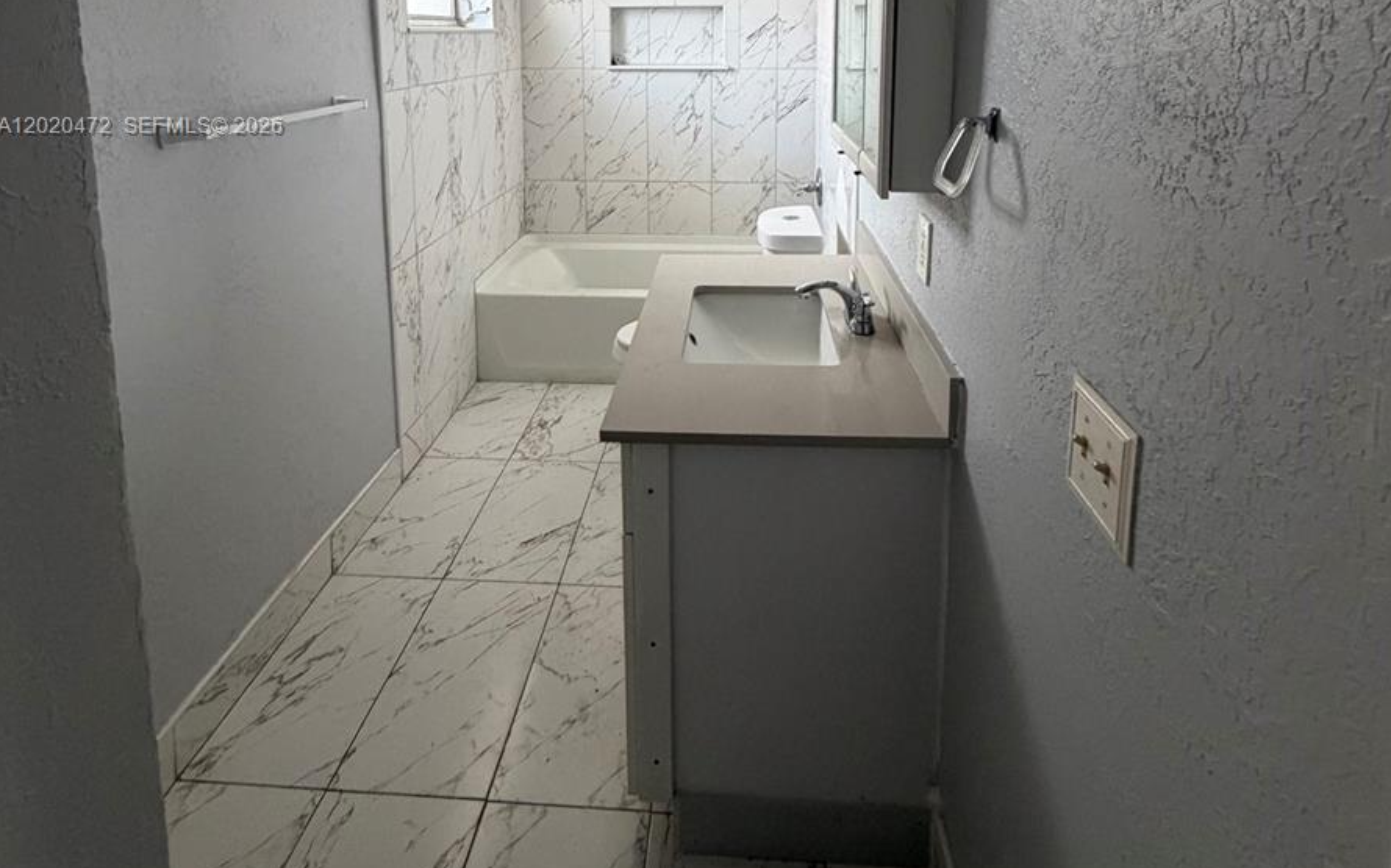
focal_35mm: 20
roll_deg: +0.7
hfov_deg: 85.1
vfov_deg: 53.9
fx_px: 758
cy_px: 128
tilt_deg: -5.9
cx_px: 697
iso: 320
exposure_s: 1/87
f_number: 2.2
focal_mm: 2.22
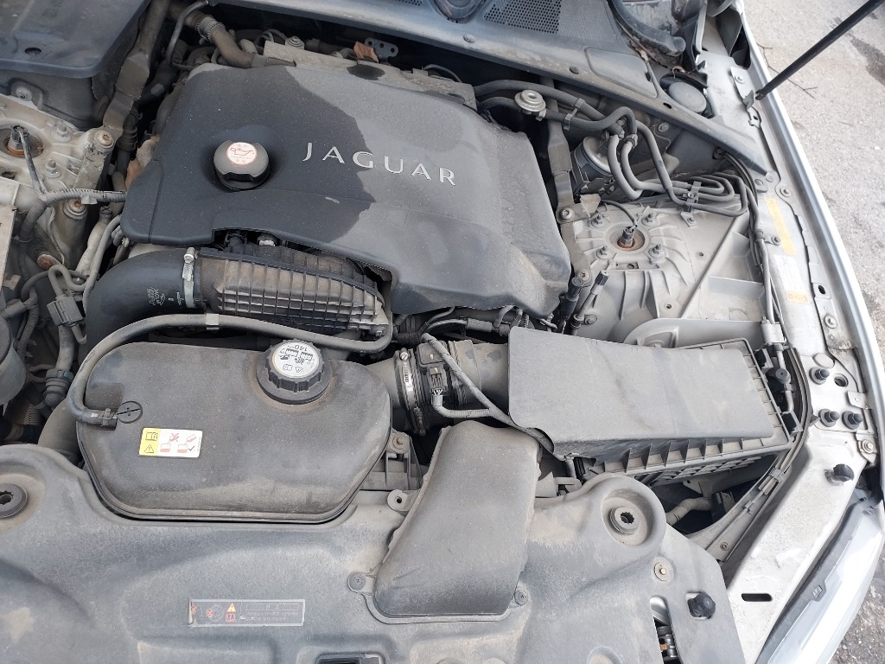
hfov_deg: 71.6
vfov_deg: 56.8
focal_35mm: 24
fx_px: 614
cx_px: 442
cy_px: 332
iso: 64
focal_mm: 4.6
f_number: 1.8
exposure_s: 1/120
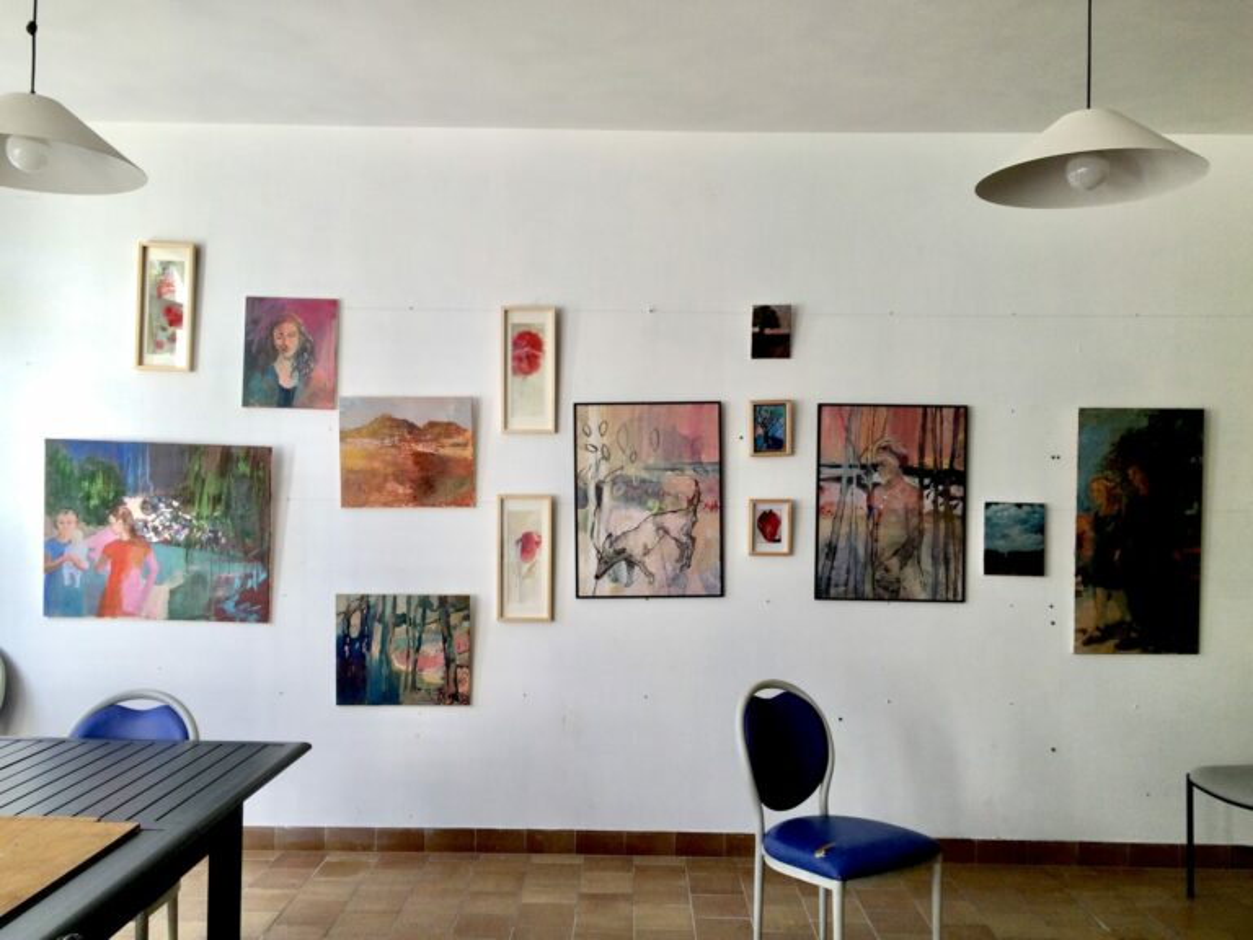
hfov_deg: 61.7
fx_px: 1050
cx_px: 626
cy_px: 470
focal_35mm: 29
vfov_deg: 48.2
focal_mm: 4.15
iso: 32
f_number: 2.2
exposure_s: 1/126
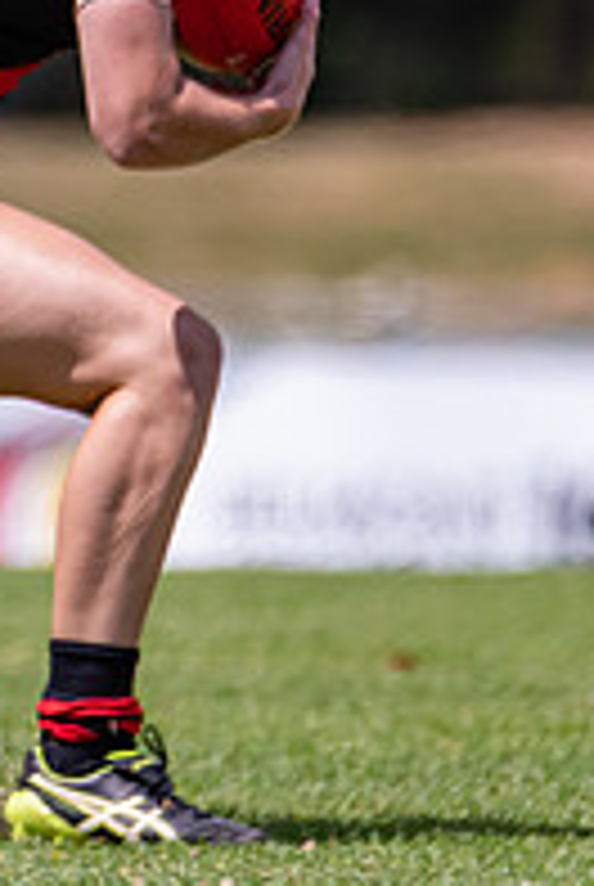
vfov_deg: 1.2
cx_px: 86
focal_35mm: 1764
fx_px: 43503
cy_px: 173
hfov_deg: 0.8
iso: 800
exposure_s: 1/2500
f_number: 6.3
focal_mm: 600
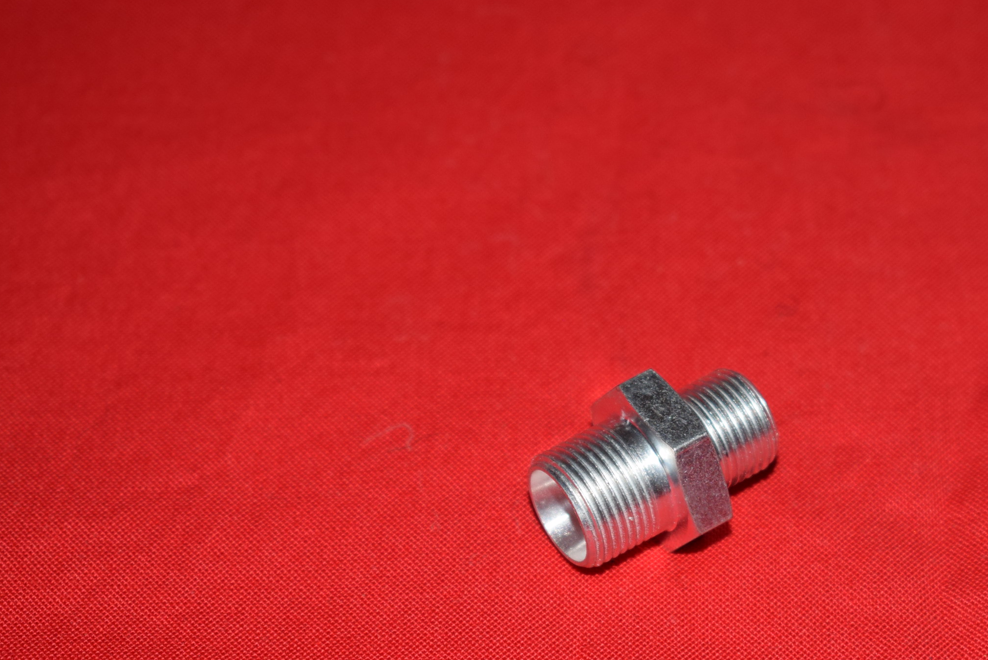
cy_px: 486
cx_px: 646
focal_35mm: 111
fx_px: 3048
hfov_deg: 18.4
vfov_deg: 12.3
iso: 400
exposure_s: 1/60
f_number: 5.6
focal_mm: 50
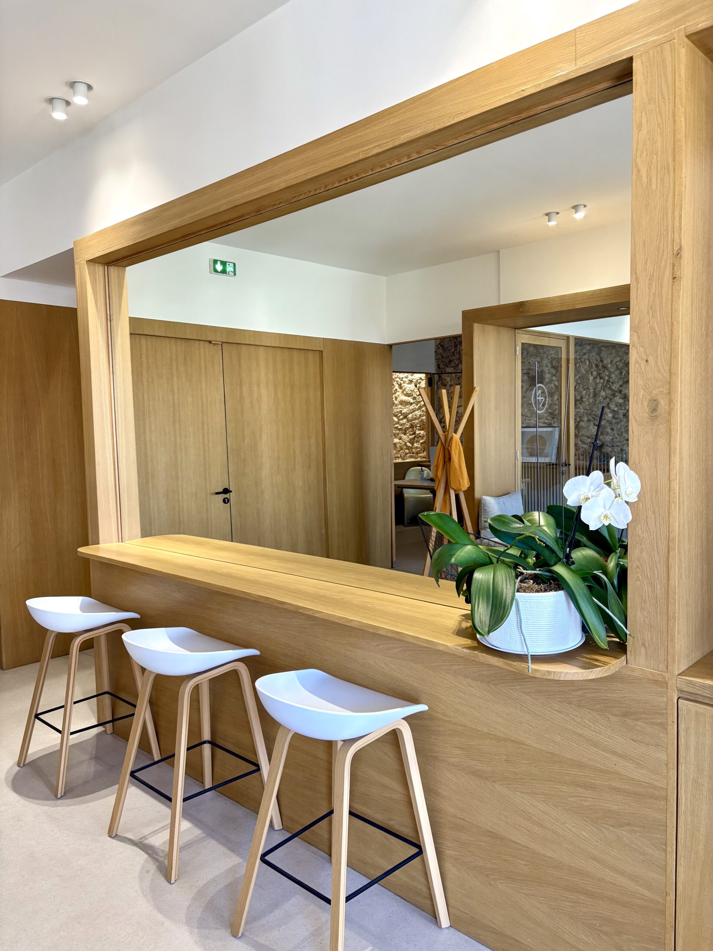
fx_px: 714
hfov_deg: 53.1
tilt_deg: -4.0
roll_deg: +1.2
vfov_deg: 67.3
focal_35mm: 26
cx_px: 356
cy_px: 476
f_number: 1.6
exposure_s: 1/121
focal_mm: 5.96
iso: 125
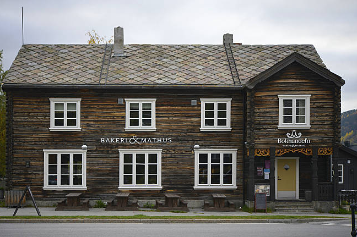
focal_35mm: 63
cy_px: 120
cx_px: 171
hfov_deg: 31.9
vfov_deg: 21.5
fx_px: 624
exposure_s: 1/500
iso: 320
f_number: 2.8
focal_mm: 60
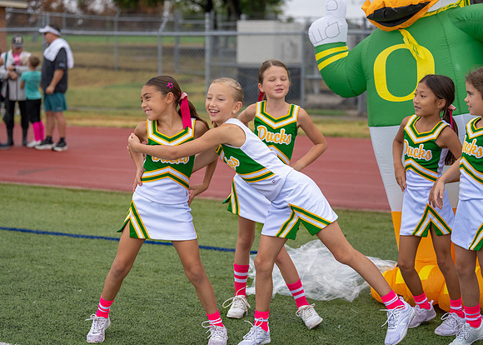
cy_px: 172
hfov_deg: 27.0
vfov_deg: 19.4
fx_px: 1006
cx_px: 224
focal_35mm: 73
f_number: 2.8
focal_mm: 70
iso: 500
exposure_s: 1/1250
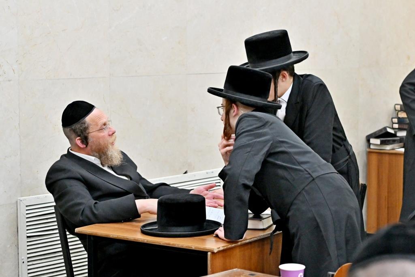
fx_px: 934
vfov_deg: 16.9
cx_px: 208
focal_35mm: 81
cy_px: 138
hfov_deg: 25.1
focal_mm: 54
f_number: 4
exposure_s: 1/250
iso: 1600
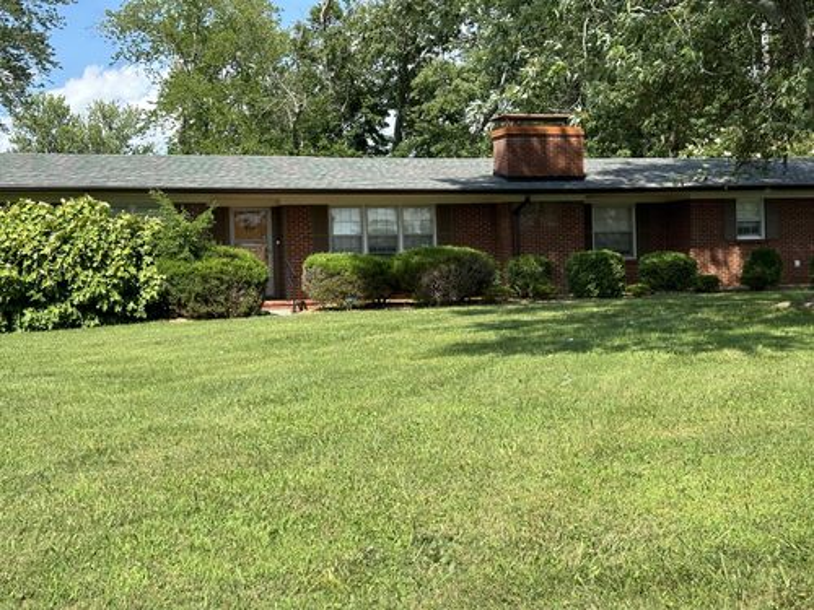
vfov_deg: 30.3
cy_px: 305
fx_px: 1129
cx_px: 407
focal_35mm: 48
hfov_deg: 39.7
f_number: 1.78
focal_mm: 6.86
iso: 64
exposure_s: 1/2160
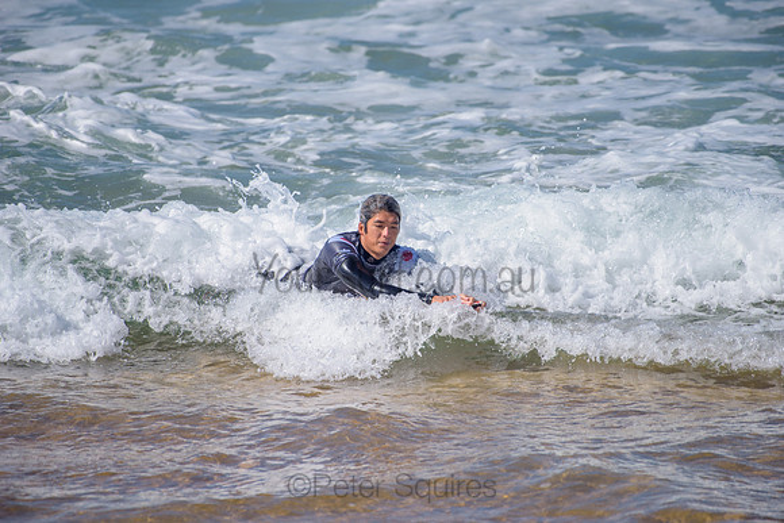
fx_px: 10891
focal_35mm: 500
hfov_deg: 4.1
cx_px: 392
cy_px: 262
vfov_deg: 2.8
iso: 160
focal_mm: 500
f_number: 5.6
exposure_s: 1/2000
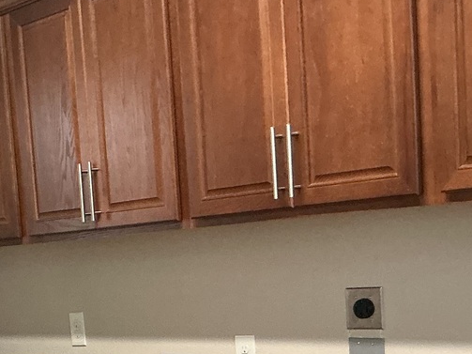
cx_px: -15
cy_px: 420
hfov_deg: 22.5
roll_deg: +6.6
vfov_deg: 17.0
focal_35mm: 83
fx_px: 1131
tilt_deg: -6.7
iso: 125
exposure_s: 1/60
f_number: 1.8
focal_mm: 3
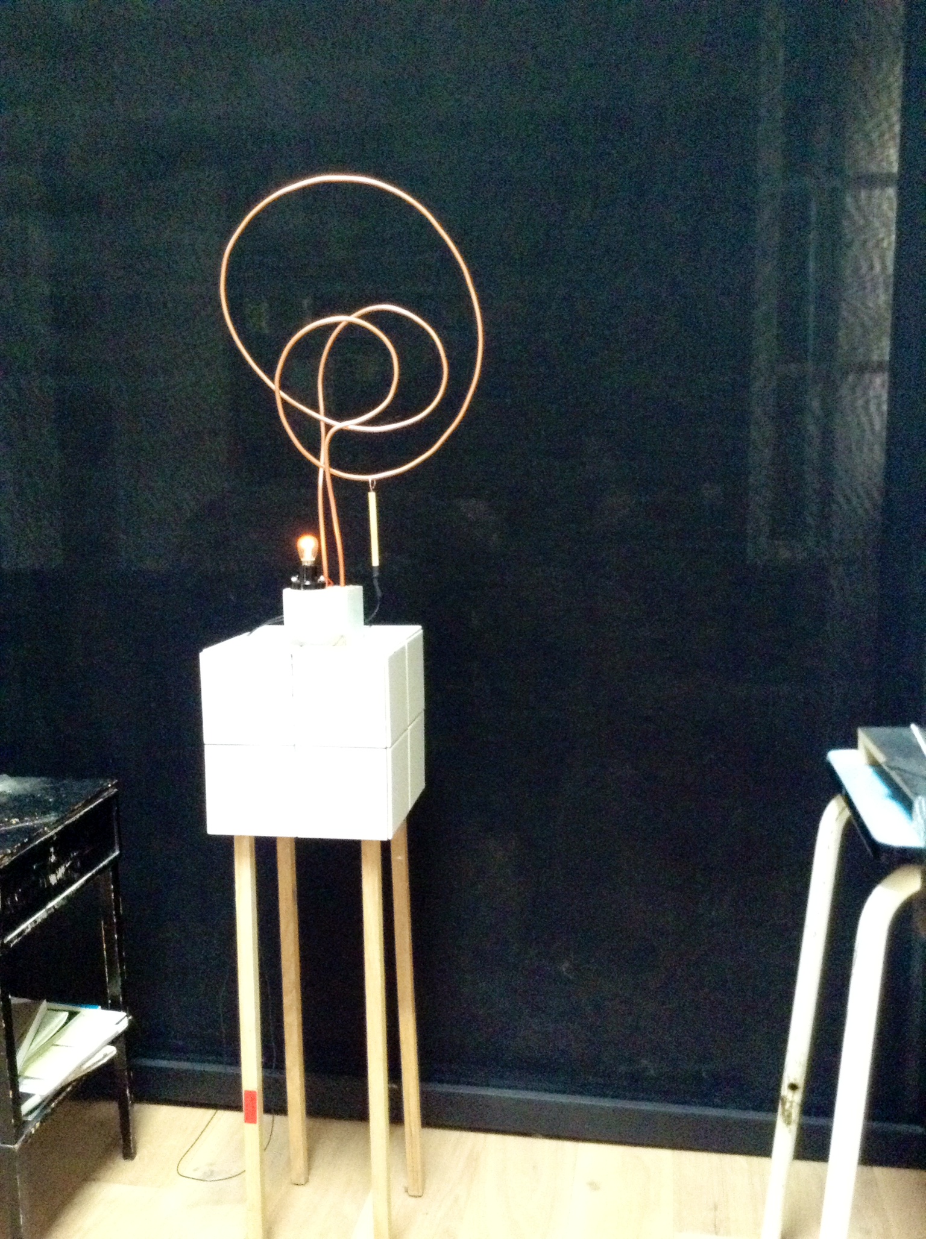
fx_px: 1180
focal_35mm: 33
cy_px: 620
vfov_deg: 55.4
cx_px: 463
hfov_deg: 42.8
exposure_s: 1/15
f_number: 2.4
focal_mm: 3.3
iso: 400
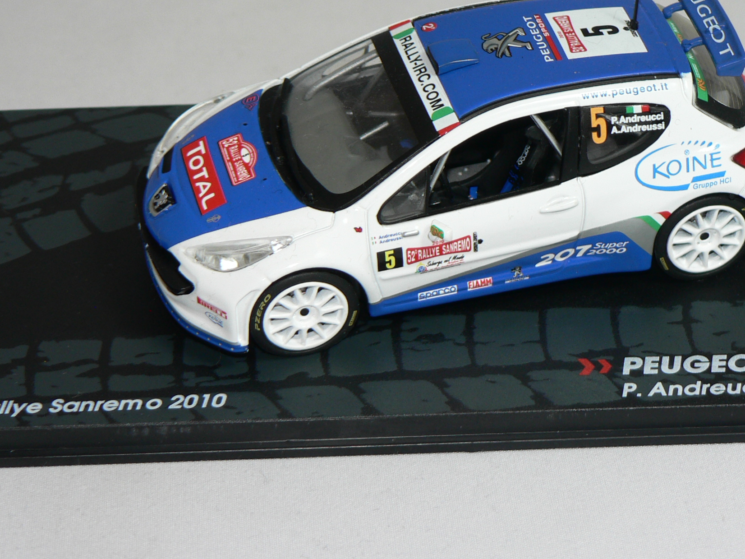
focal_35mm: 141
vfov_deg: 10.5
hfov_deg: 14.0
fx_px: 3035
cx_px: 467
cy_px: 149
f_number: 3.2
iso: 80
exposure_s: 1/60
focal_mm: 15.2
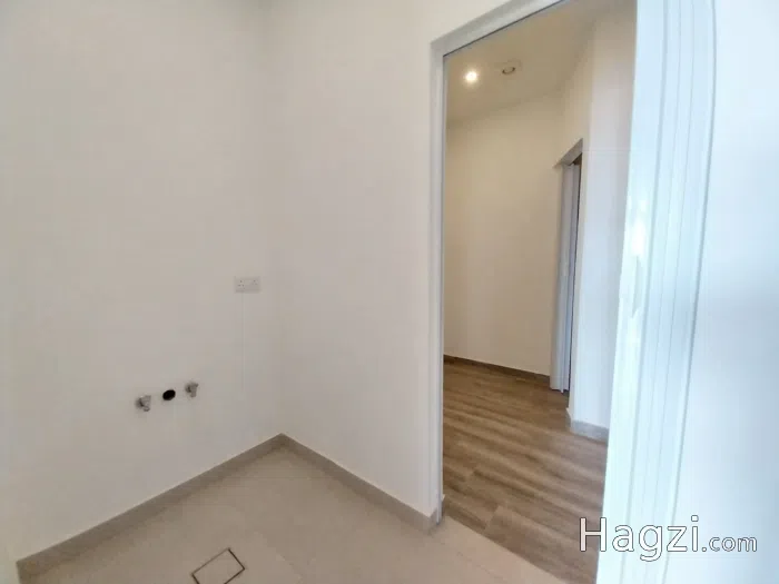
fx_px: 293
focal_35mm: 13
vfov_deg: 89.9
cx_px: 390
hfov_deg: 106.2
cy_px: 292
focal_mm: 1.3
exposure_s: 1/33
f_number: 2.2
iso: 250
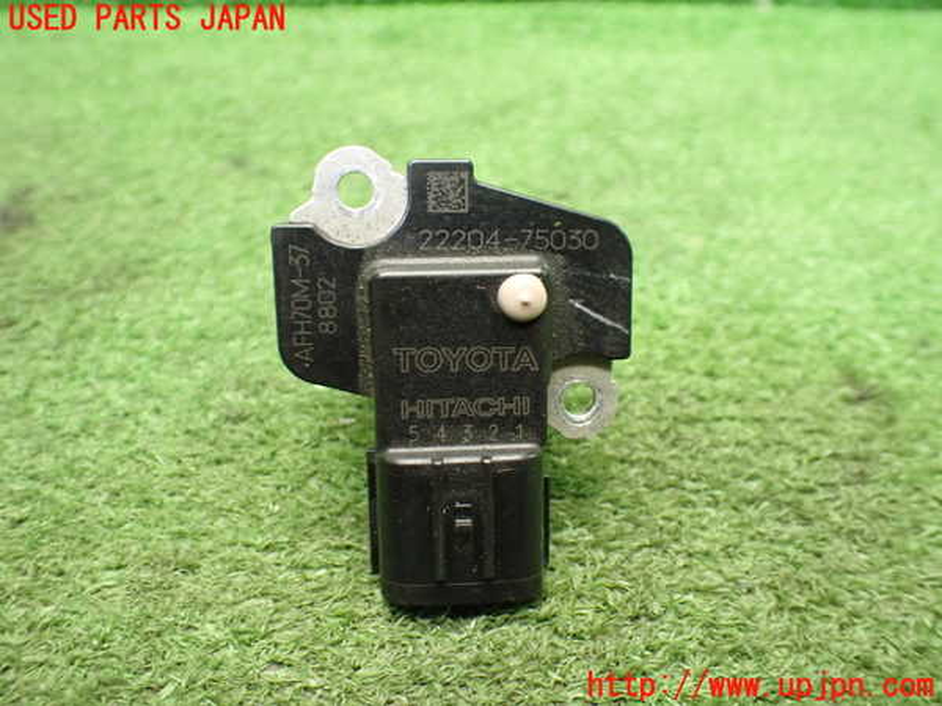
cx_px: 471
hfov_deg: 60.0
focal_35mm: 30
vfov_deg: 46.8
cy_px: 353
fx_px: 816
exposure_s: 1/50
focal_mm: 5.4
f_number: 2.3
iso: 800
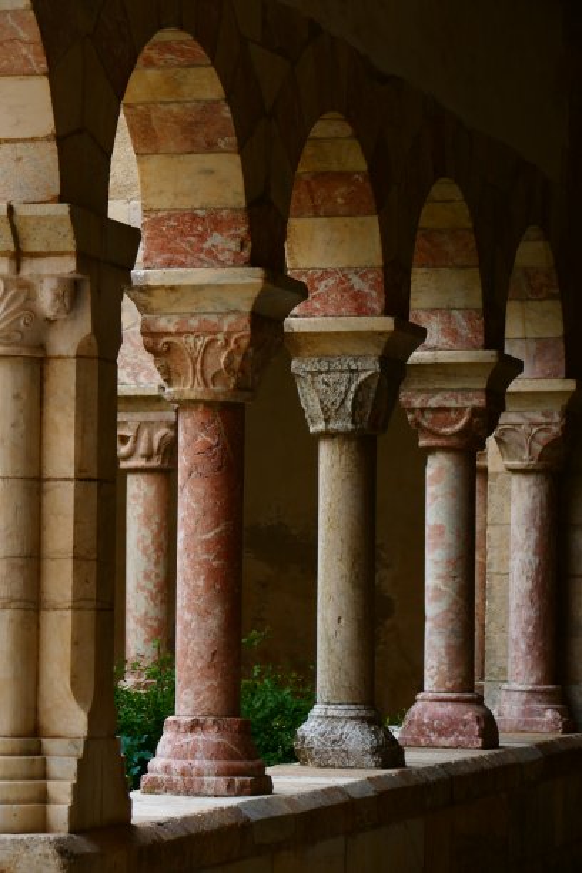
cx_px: 291
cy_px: 436
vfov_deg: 15.2
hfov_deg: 10.2
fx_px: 3273
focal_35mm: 135
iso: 125
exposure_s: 1/320
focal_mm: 49.07
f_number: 3.9
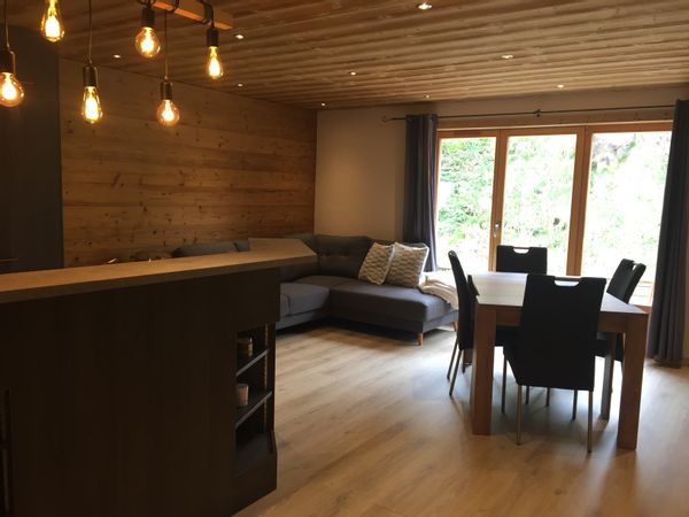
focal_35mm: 29
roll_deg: -2.6
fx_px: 577
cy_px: 258
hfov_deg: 61.7
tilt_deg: -7.1
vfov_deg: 48.2
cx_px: 344
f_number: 2.2
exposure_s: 1/33
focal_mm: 4.15
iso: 32
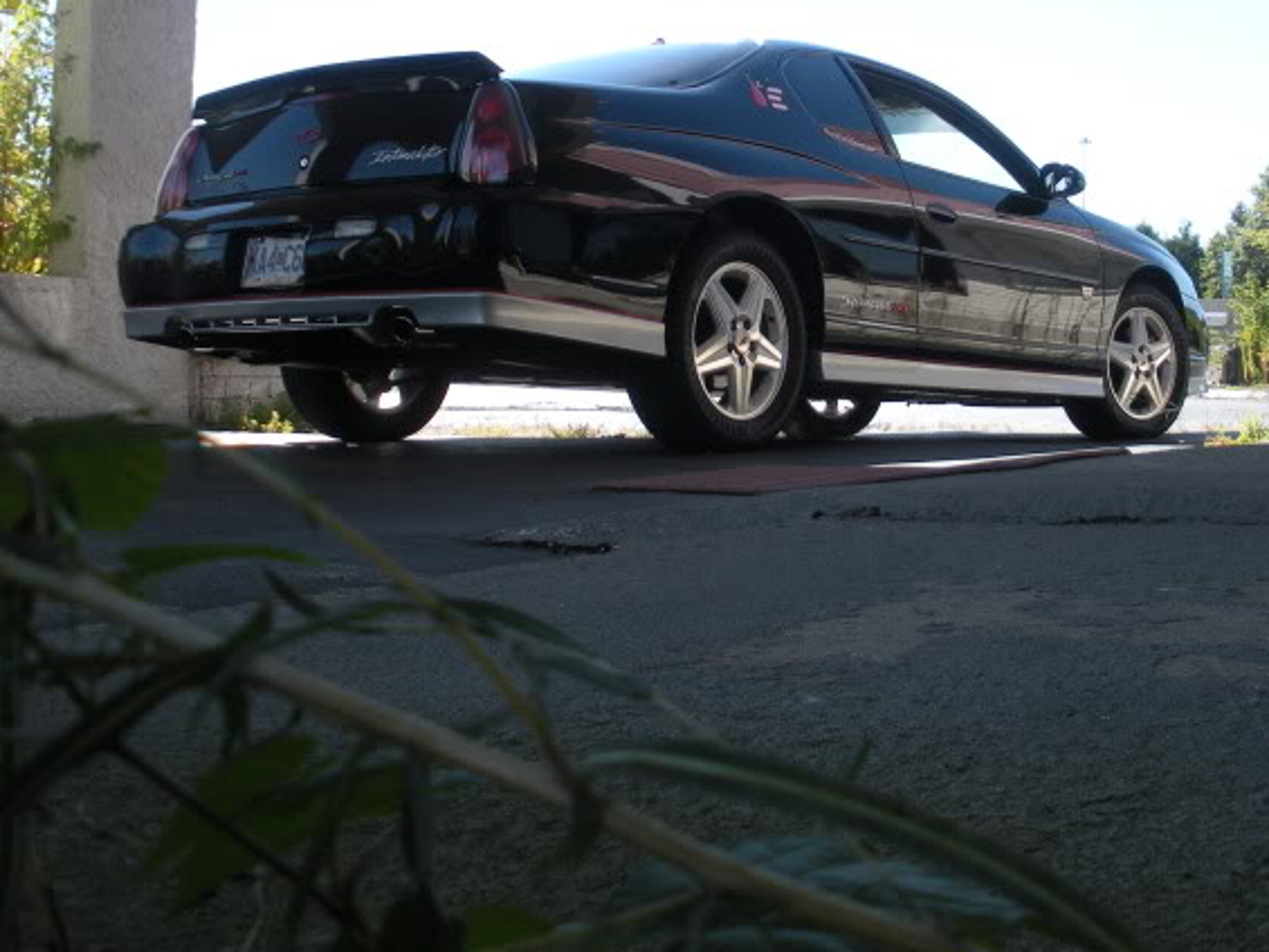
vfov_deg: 28.4
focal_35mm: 51
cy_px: 305
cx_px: 845
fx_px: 1870
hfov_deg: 37.1
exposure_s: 1/254
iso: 64
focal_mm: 6.3
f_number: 3.5
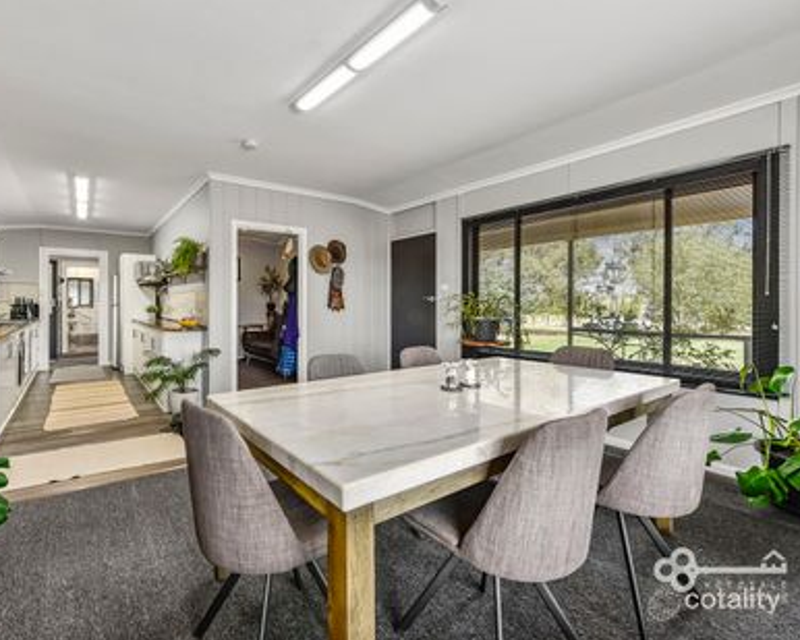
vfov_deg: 80.4
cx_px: 327
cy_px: 318
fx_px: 379
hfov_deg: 92.1
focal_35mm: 16
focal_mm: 14
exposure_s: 1/8
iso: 200
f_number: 11
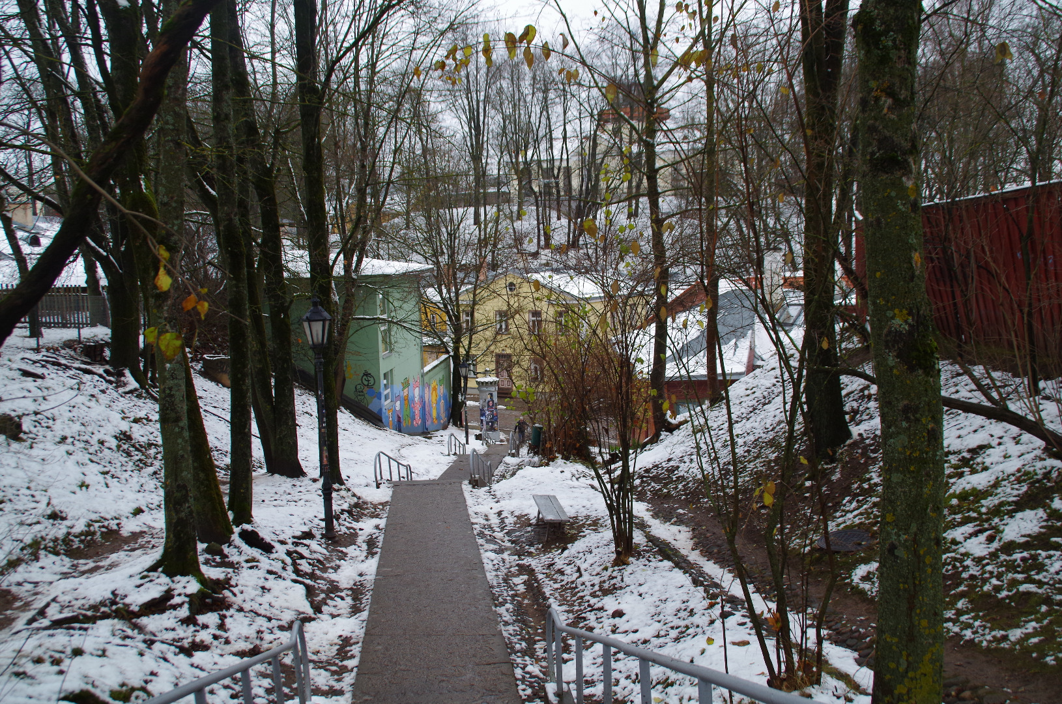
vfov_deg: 36.7
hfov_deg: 53.2
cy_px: 352
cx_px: 531
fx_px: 1060
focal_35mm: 36
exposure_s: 1/50
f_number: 5.6
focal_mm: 24
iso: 400
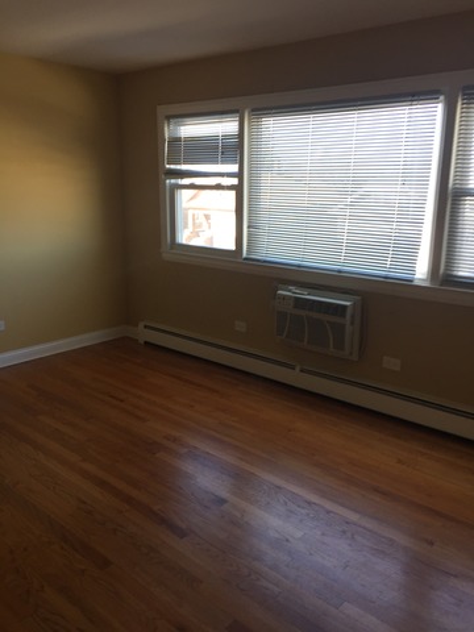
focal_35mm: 29
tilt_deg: -13.1
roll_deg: -0.8
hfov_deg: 48.2
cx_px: 237
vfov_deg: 61.7
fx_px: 529
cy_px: 316
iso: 32
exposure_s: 1/60
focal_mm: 4.15
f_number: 2.2
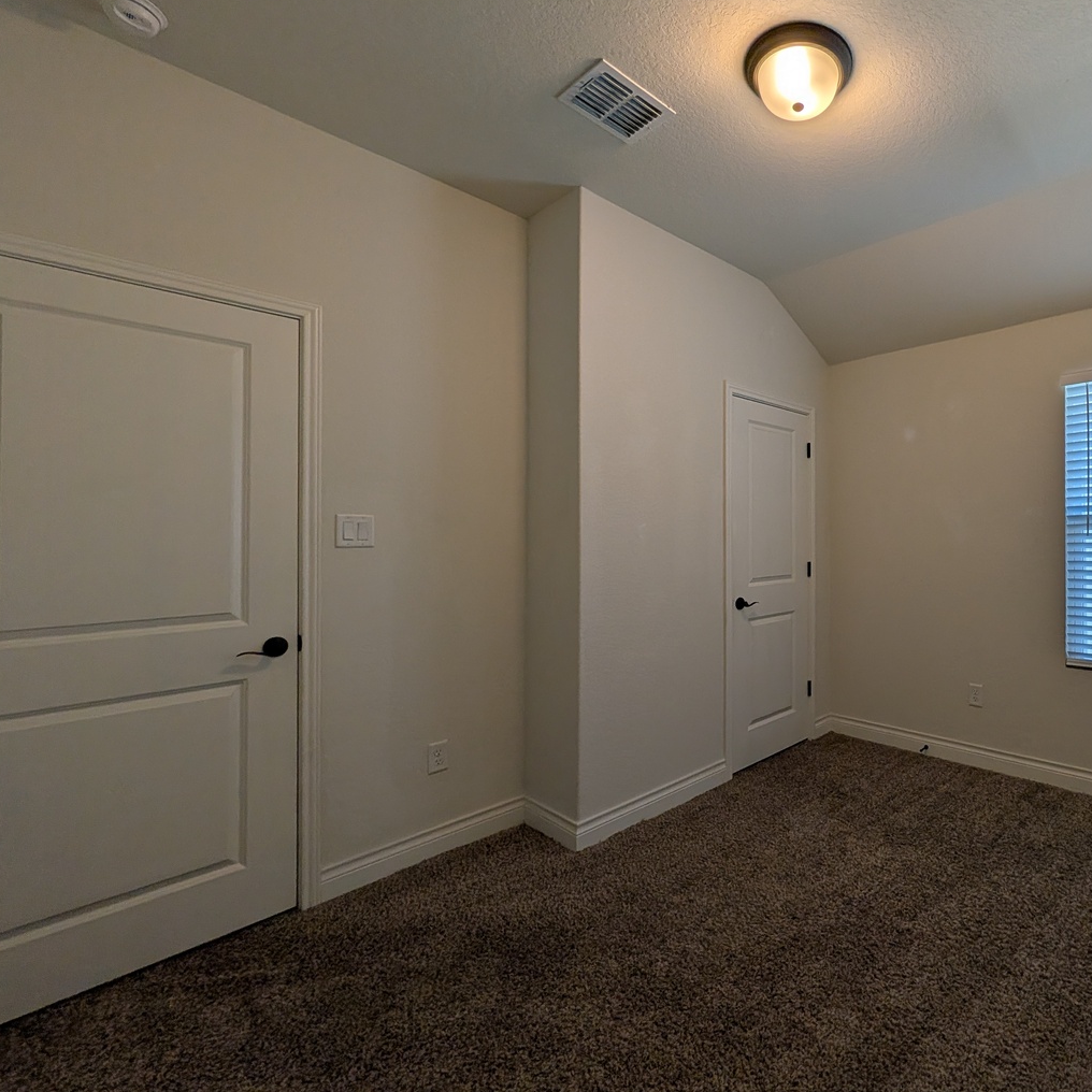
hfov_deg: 86.6
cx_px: 761
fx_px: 535
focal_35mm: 15
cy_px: 530
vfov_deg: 91.1
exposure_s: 1/276
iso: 38
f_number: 1.7
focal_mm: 2.02
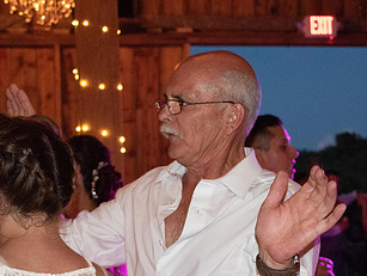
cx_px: 220
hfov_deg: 20.0
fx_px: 1040
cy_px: 224
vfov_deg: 15.0
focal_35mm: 98
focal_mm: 36
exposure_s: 1/60
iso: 6400
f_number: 4.8
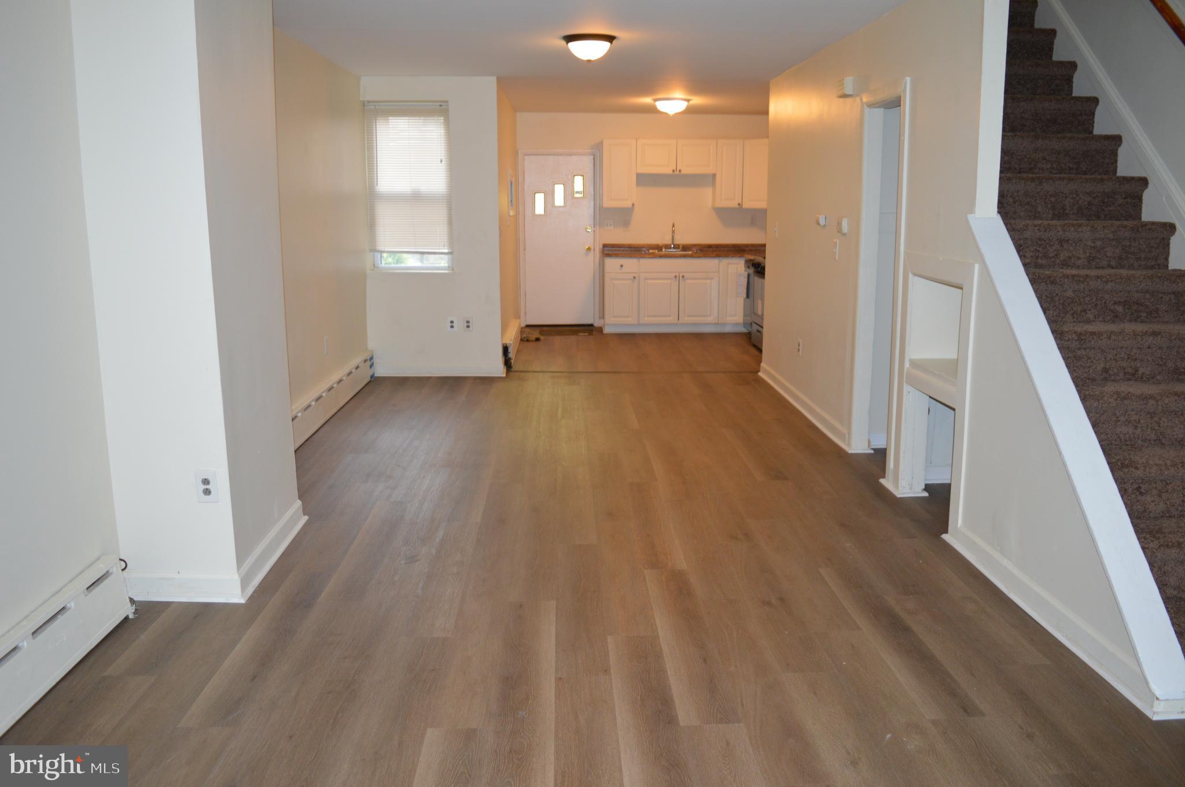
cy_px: 394
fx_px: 888
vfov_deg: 47.8
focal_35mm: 27
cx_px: 592
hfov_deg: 67.4
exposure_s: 1/60
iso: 500
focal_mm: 18
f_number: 3.5
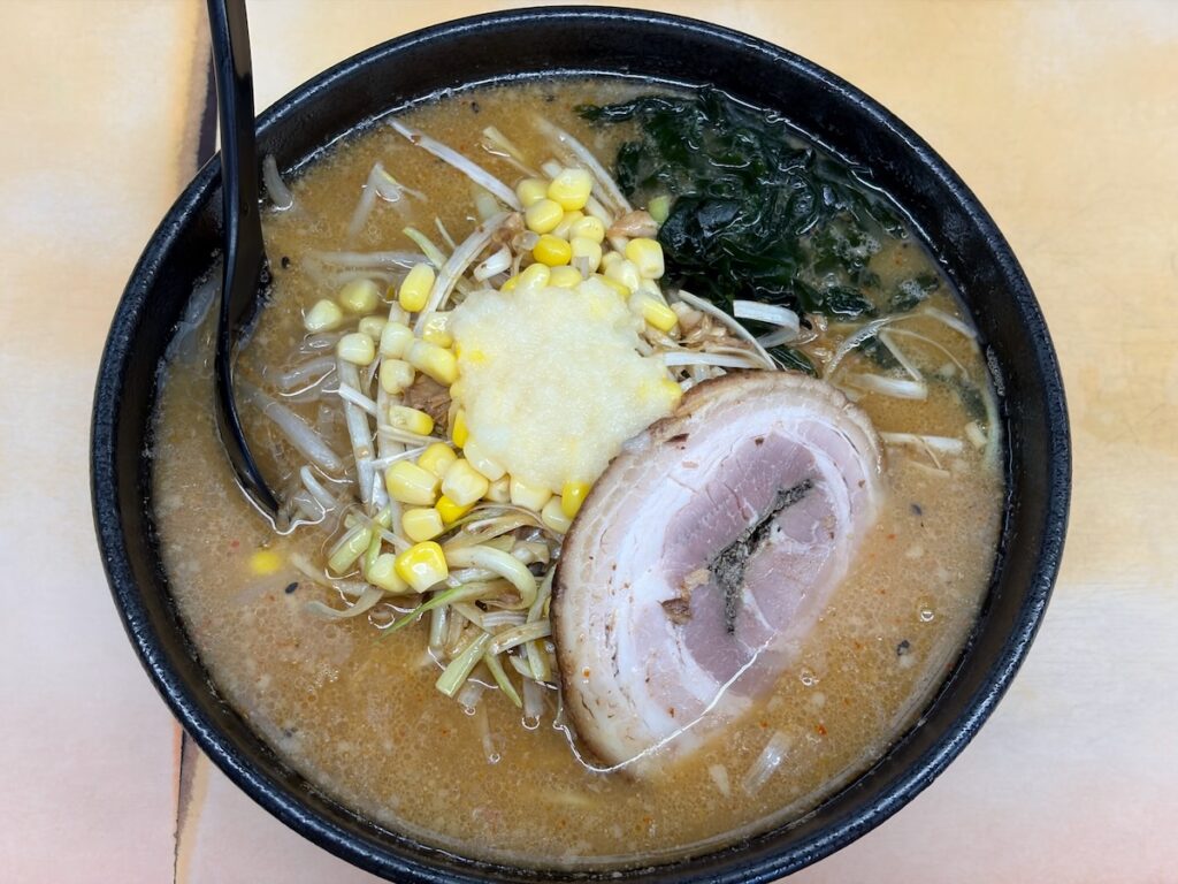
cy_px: 442
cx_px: 589
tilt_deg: -68.0
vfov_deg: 28.0
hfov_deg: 36.8
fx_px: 1770
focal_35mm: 52
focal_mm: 5.96
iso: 40
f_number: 1.6
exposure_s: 1/50
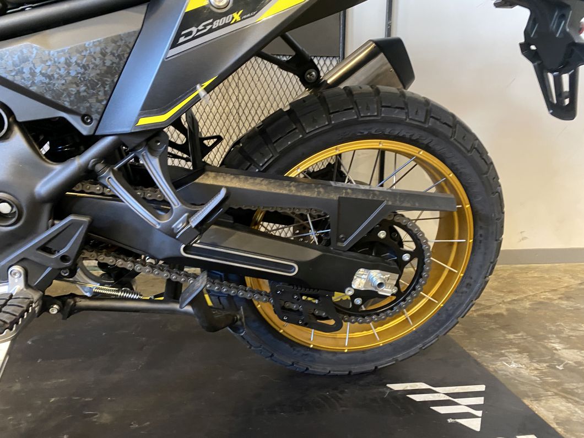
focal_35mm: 26
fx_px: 439
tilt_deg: -8.9
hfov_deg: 67.3
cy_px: 219
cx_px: 292
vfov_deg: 53.1
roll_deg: +0.7
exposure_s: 1/25
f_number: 1.8
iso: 500
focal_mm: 4.25
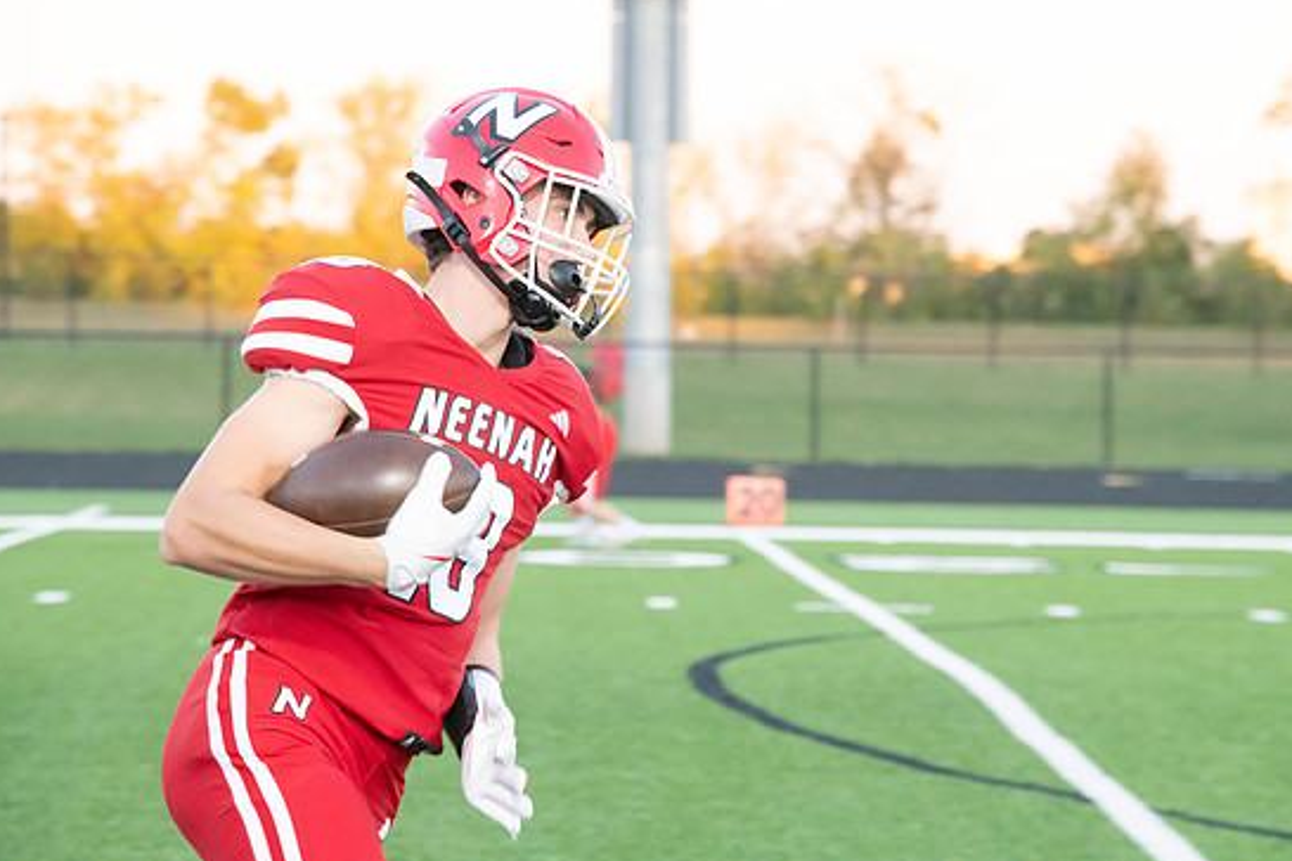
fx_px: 8003
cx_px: 674
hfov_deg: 9.2
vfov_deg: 6.2
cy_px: 408
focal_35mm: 223
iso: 8000
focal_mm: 210
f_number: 9
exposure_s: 1/400
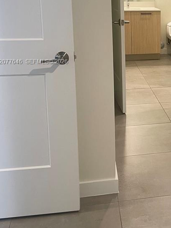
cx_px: 178
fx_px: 375
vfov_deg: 33.2
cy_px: 62
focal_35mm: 57
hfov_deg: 24.3
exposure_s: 1/60
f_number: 1.6
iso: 100
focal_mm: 4.2
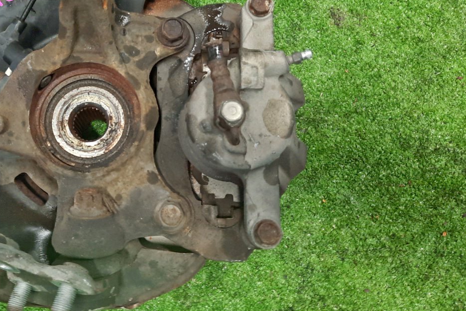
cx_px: 136
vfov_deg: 33.1
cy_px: 102
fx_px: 518
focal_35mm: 40
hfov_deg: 47.2
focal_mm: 4.6
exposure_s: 1/33
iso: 329
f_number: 2
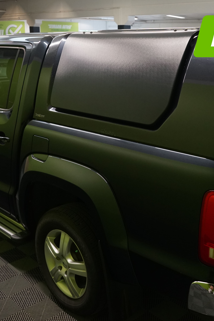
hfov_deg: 30.4
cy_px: 162
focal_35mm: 44
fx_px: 392
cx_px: 132
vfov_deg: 44.5
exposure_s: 1/30
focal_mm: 29
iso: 2000
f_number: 6.3
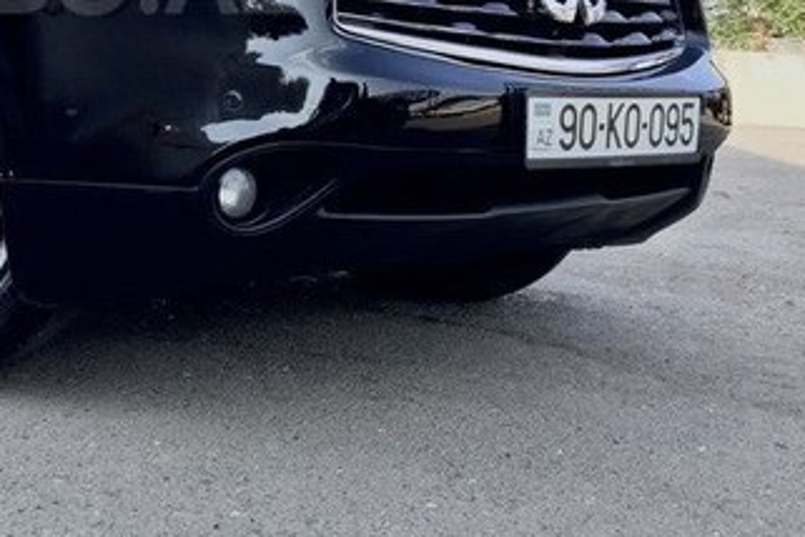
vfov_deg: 21.0
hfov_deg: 30.6
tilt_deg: +2.0
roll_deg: -2.6
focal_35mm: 62
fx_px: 1386
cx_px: 43
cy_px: -24
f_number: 2.2
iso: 32
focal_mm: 4.15
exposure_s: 1/271
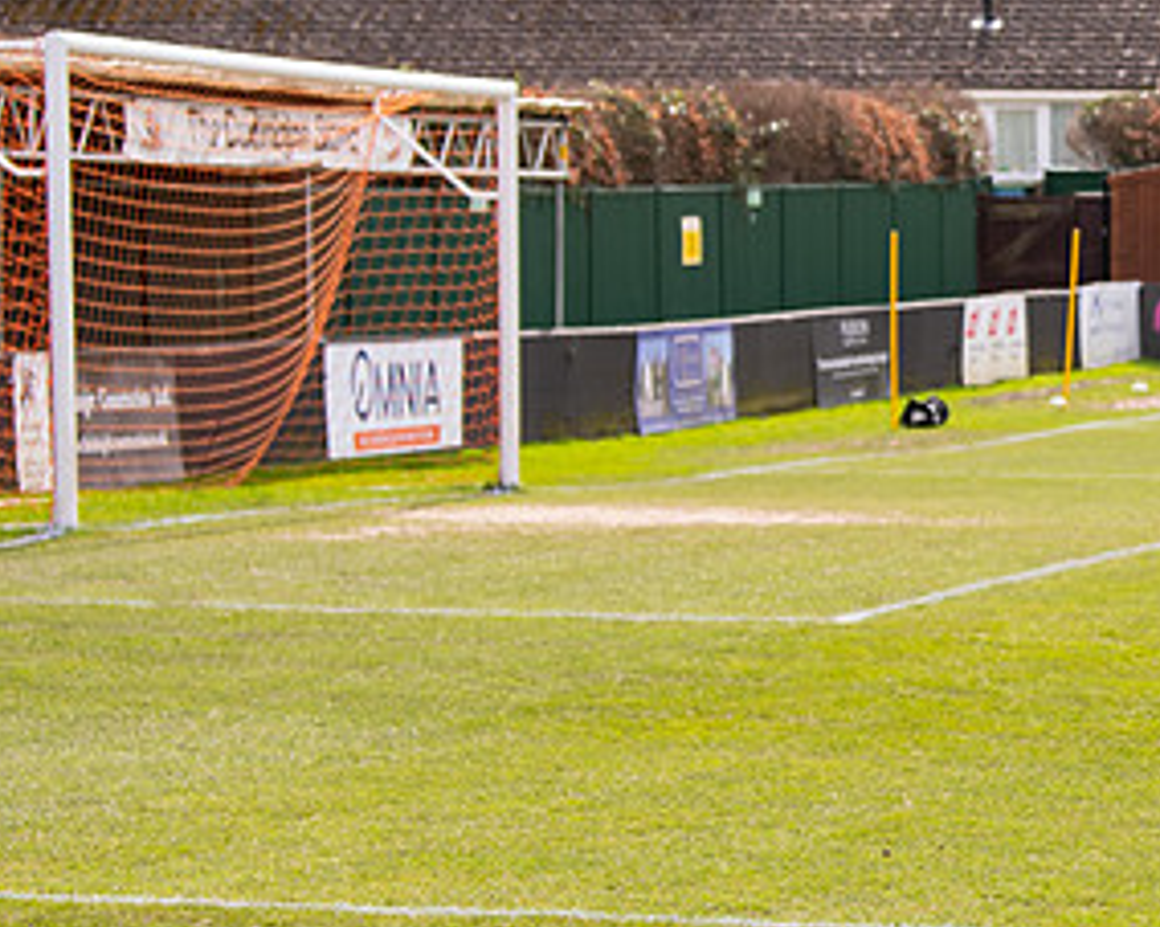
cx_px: 1306
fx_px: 6418
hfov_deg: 10.2
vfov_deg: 8.3
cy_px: 385
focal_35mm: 187
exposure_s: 1/500
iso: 200
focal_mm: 75
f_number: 4
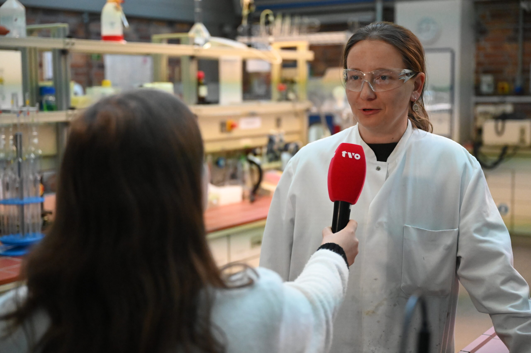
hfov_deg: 38.2
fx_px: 766
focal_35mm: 52
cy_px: 176
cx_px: 266
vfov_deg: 26.0
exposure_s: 1/4000
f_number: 2.8
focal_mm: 52
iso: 12800
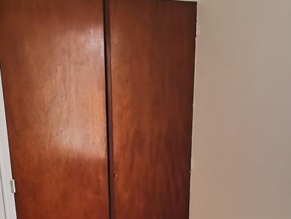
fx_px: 555
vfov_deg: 17.9
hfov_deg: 29.4
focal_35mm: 66
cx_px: 132
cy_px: 392
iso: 125
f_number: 2.2
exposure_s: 1/100
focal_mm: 2.26
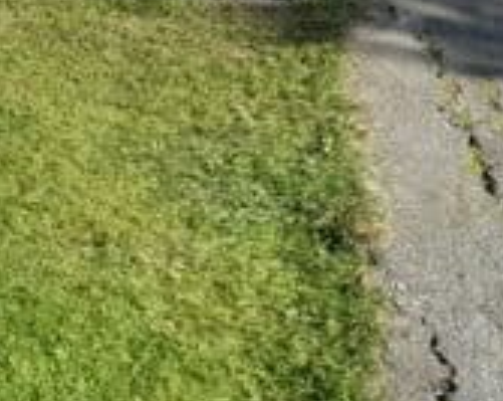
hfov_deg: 15.6
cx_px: -157
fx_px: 1739
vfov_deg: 11.8
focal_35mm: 117
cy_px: -404
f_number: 1.8
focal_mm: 4
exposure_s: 1/947
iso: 40
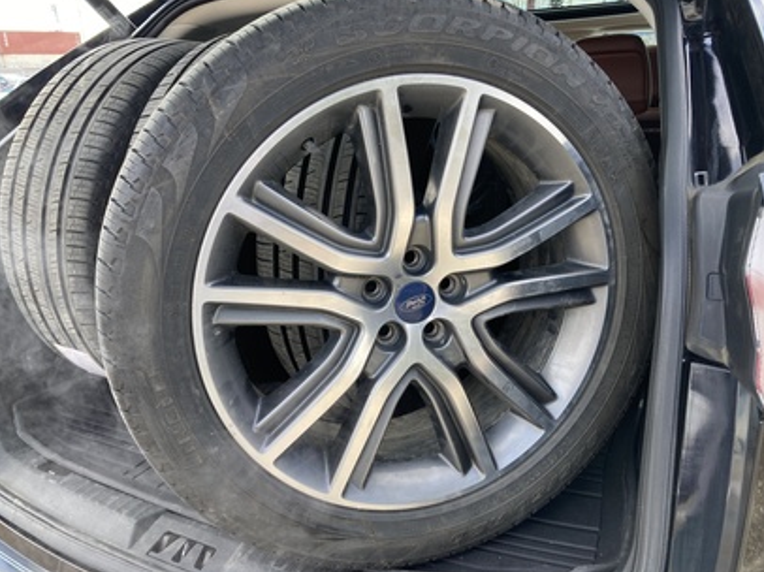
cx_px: 380
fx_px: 640
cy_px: 283
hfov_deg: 61.7
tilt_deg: -19.3
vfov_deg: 48.2
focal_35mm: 29
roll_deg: +1.5
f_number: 1.8
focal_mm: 3.99
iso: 20
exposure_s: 1/161
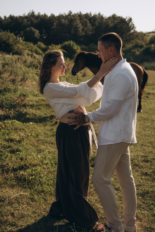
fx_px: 342
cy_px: 116
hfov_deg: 25.5
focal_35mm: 53
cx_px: 78
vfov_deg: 37.5
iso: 320
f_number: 5
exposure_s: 1/800
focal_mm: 53
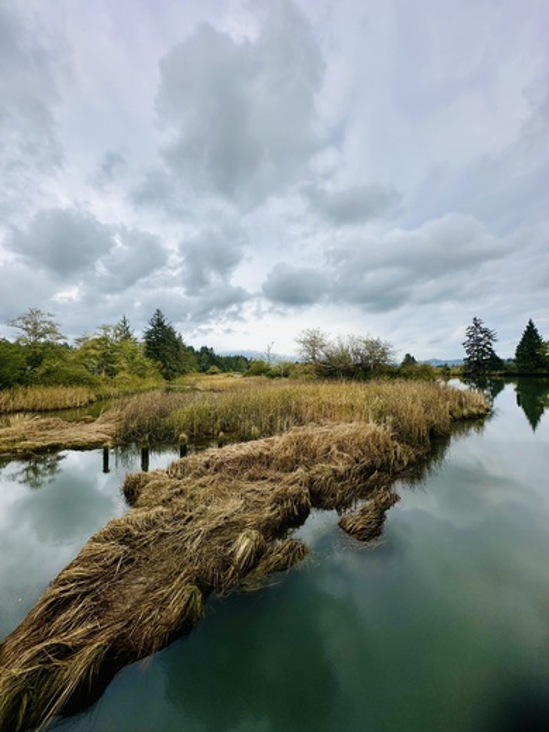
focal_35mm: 14
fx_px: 296
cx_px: 274
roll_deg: +0.6
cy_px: 366
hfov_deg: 85.7
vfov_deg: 102.1
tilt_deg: +1.0
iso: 50
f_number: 2.2
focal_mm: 2.22
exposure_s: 1/1595
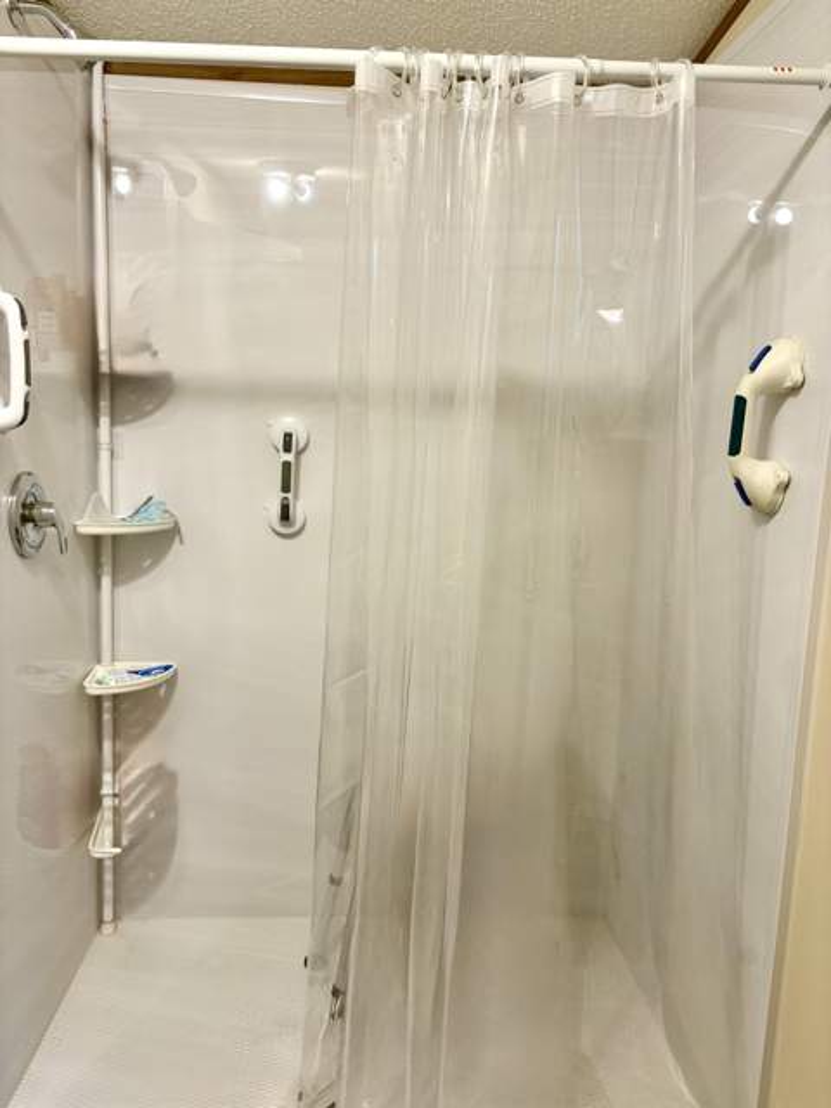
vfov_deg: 67.3
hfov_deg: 53.1
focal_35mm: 26
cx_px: 416
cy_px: 554
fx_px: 832
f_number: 1.6
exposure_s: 1/60
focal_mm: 5.96
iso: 80
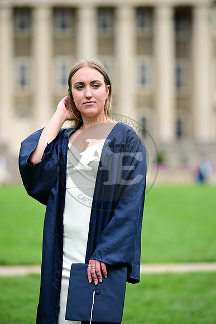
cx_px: 108
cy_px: 162
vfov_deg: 10.3
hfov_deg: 6.9
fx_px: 1799
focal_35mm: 200
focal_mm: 200
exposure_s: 1/3200
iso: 1000
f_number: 4
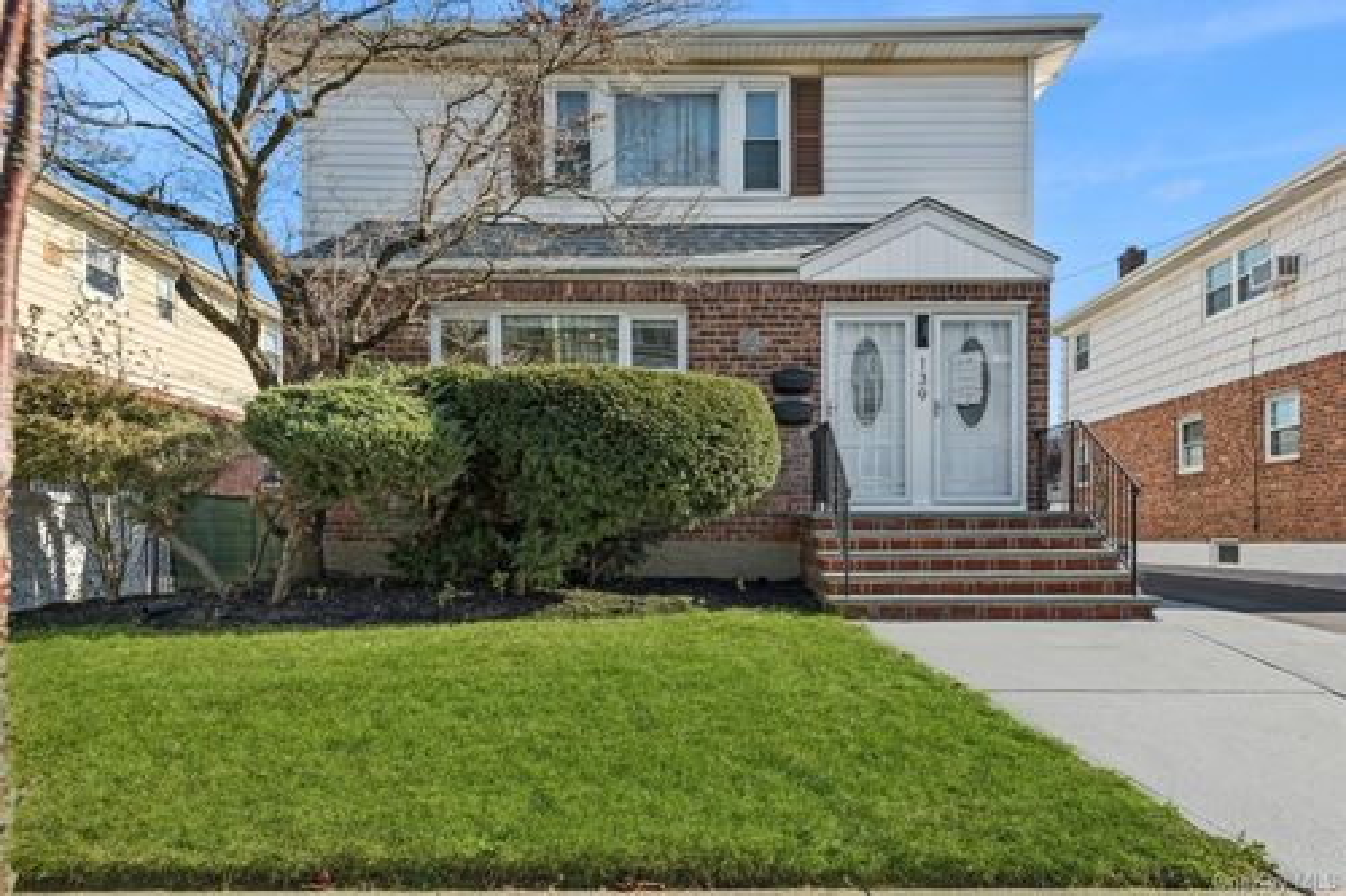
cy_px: 448
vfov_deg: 55.1
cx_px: 673
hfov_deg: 76.1
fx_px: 860
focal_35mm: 23
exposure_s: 1/40
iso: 100
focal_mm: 23
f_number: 11
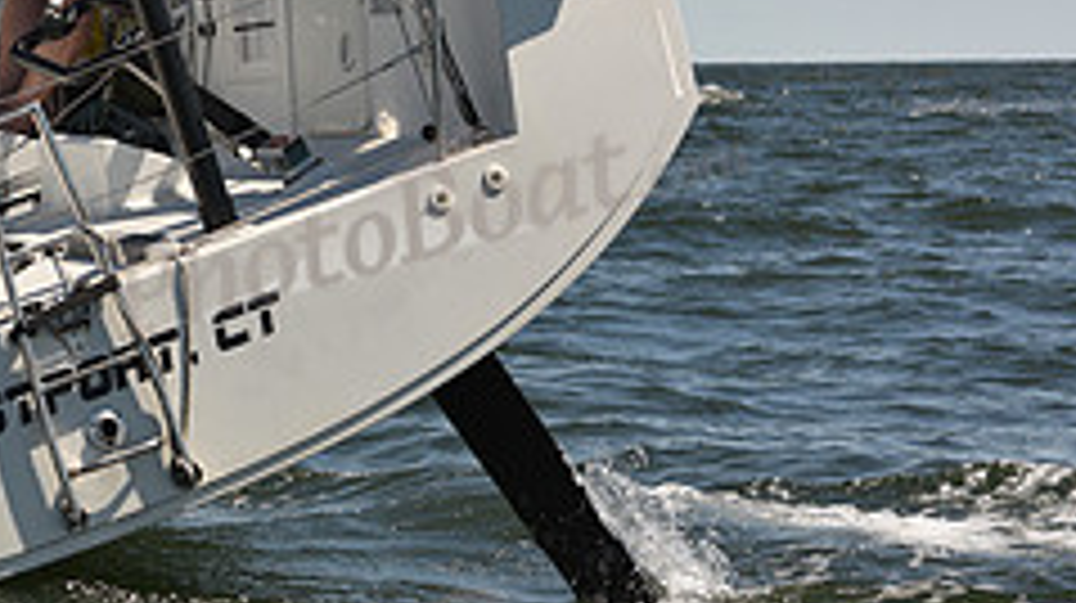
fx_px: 5075
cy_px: 52
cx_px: -117
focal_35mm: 178
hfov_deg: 11.9
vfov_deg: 6.8
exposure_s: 1/1250
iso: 250
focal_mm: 70
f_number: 5
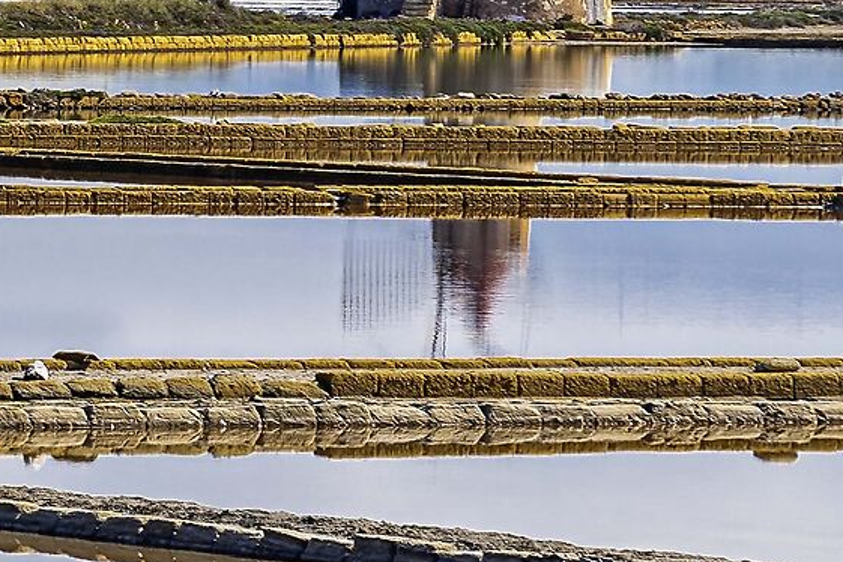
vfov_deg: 3.1
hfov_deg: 4.6
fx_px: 10513
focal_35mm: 449
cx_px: -165
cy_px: 63
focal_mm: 105
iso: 200
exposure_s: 1/250
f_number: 11
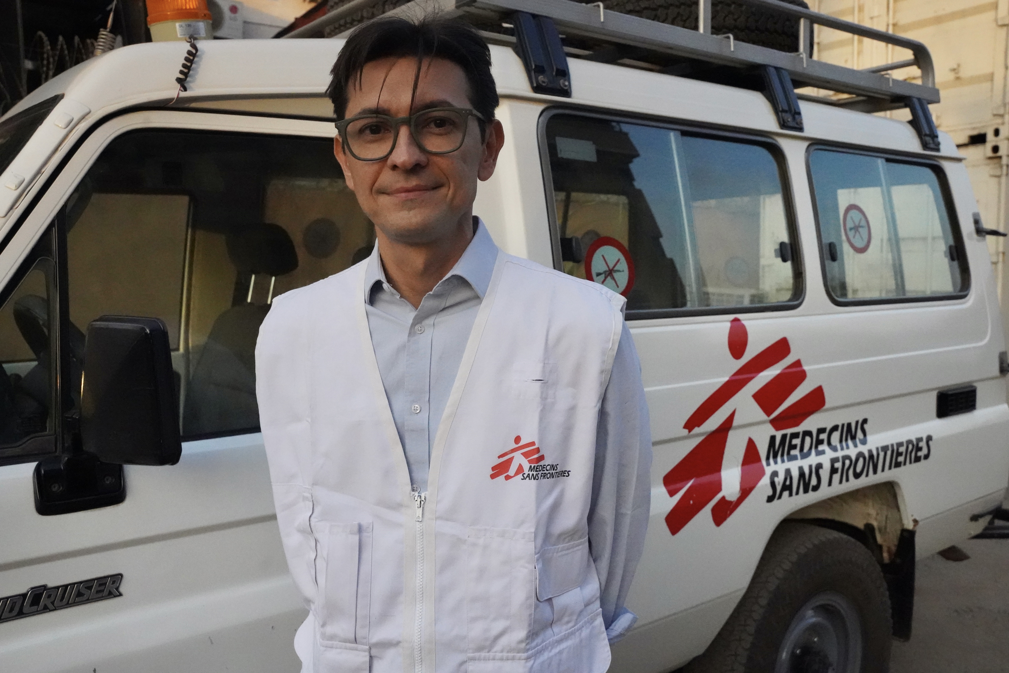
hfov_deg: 58.9
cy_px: 336
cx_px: 504
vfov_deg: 41.2
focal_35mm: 32
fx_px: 894
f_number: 8
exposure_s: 1/8000
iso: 25600
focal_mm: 31.9
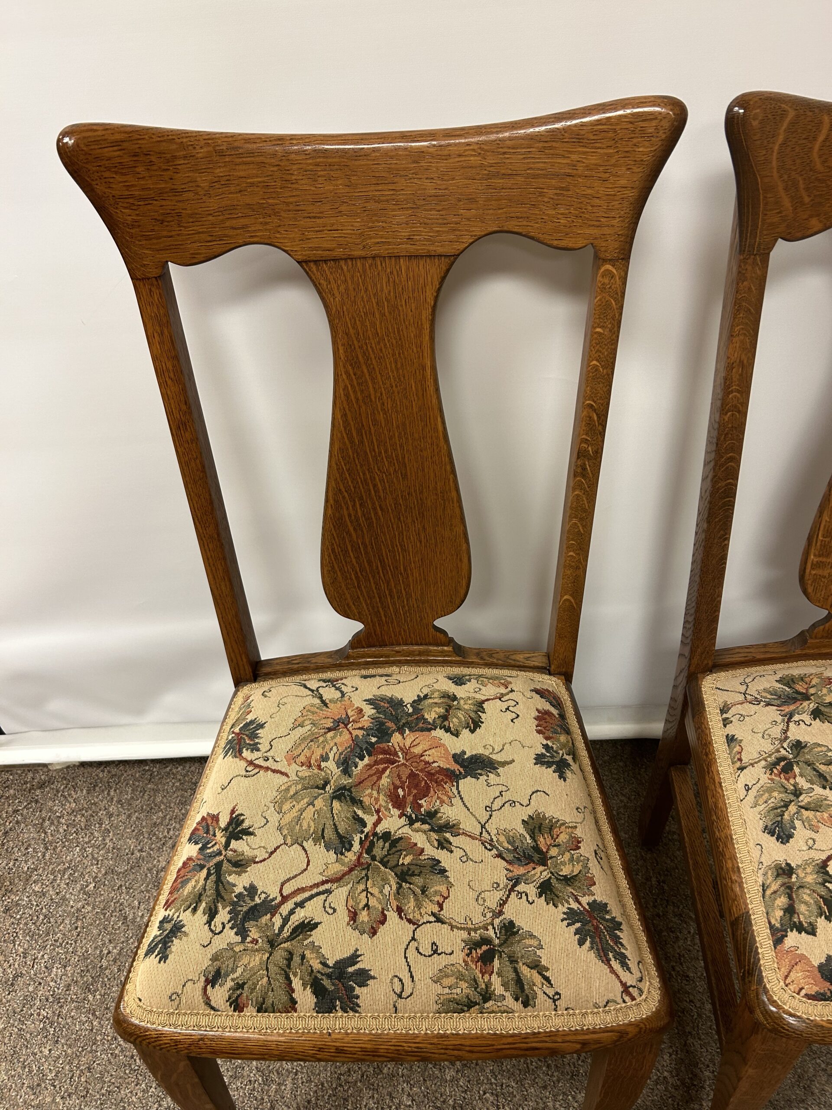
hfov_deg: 53.1
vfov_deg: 67.3
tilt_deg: -41.3
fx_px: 833
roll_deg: +4.0
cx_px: 416
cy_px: 555
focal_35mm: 26
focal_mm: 5.7
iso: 100
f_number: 1.5
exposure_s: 1/61
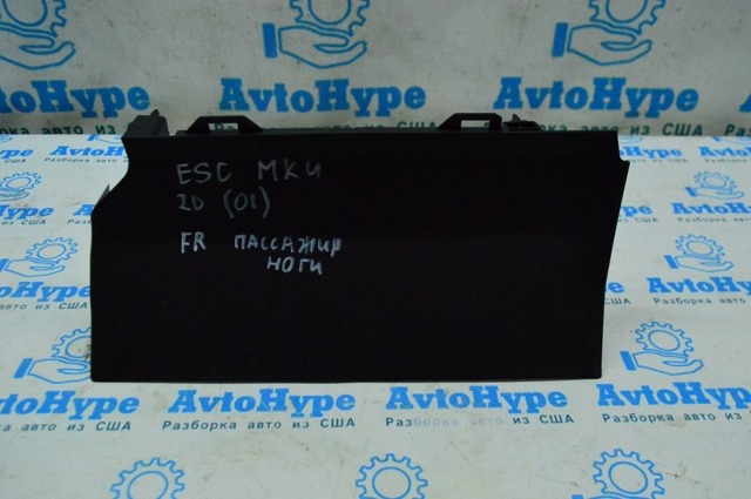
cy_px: 250
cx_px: 376
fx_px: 688
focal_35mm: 33
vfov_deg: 39.9
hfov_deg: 57.3
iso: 6400
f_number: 6.3
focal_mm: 22
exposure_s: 1/800
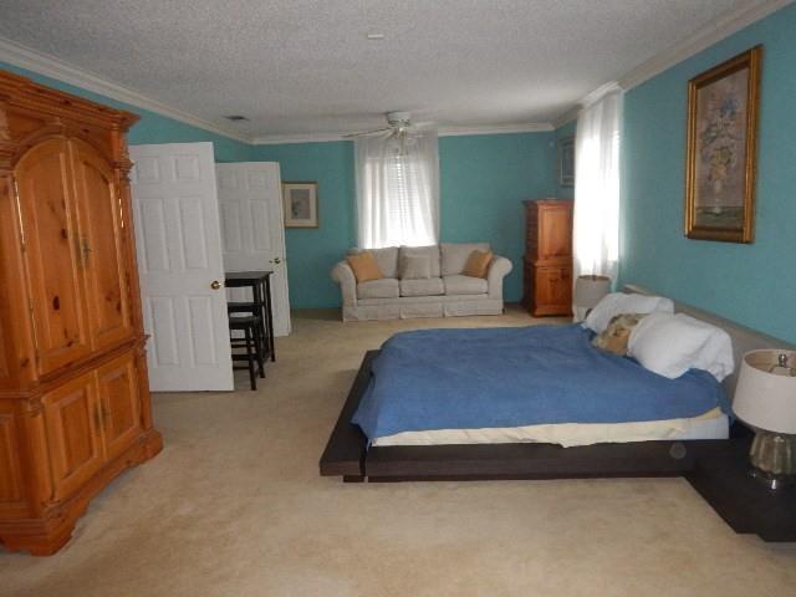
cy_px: 298
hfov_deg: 71.6
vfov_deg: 56.8
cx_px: 398
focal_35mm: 24
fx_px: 552
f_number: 2.8
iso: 200
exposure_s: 1/30
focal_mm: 4.3
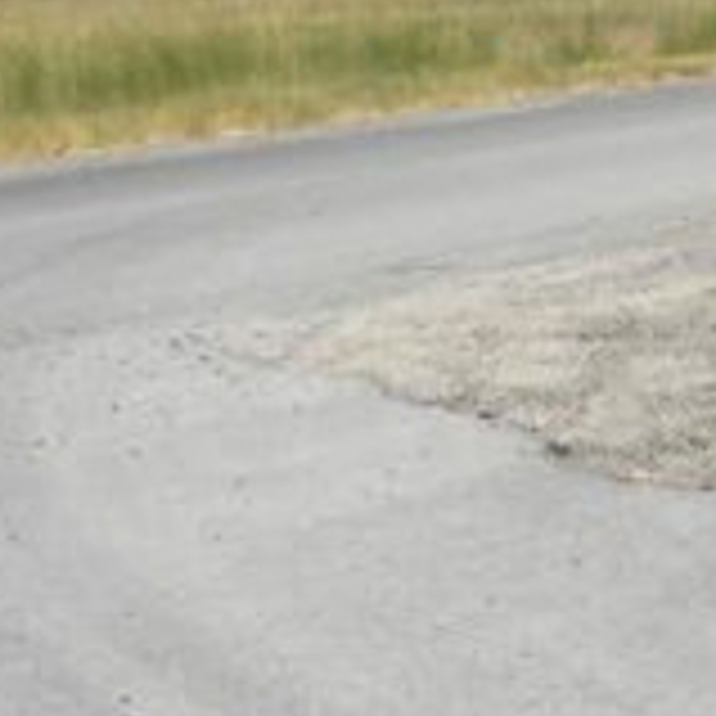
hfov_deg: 12.5
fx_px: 3089
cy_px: 36
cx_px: 1085
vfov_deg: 13.1
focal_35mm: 132
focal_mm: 6.6
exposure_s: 1/310
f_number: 5.6
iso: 64
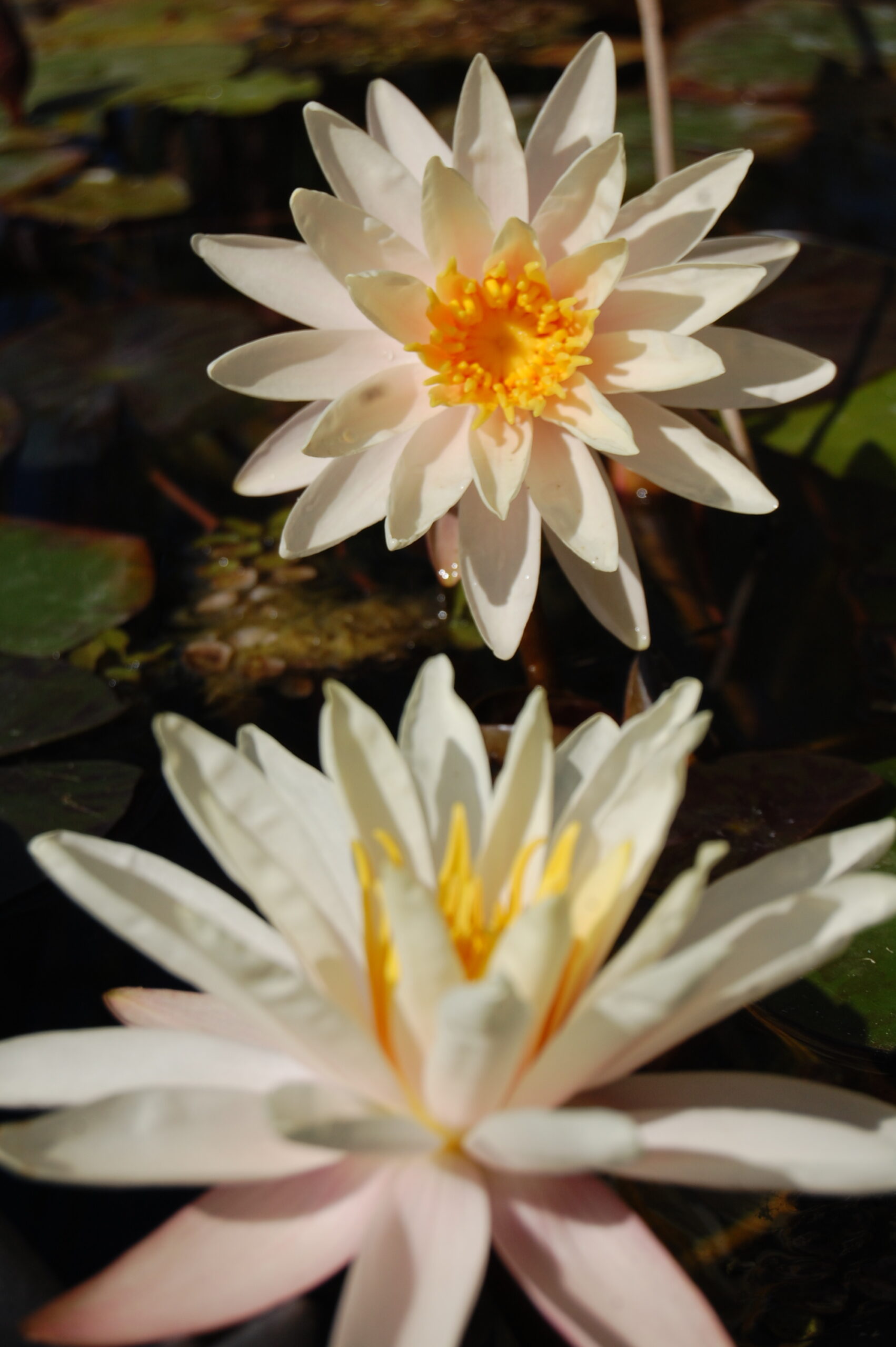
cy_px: 674
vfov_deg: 24.6
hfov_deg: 16.5
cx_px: 448
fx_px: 3086
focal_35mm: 82
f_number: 8
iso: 200
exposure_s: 1/1000
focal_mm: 55
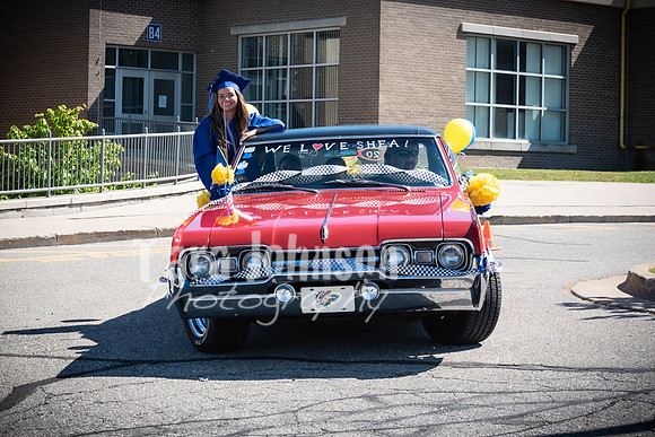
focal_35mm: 87
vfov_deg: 15.7
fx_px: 1585
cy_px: 151
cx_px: 299
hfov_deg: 23.3
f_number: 8
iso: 100
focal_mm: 50
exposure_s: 1/400
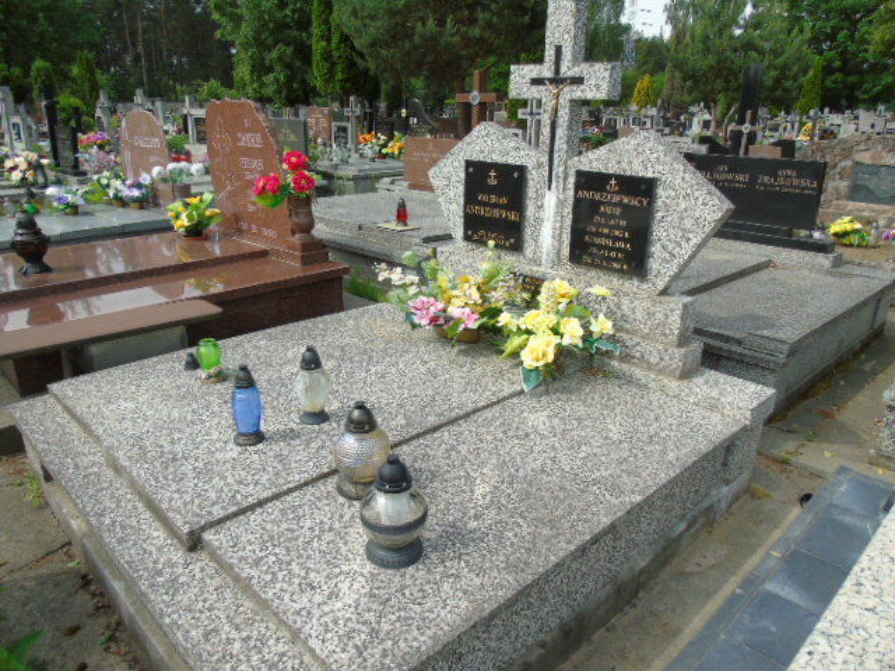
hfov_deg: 69.4
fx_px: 646
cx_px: 448
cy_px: 336
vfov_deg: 54.9
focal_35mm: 25
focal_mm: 4.4
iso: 80
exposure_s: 1/500
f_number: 3.4
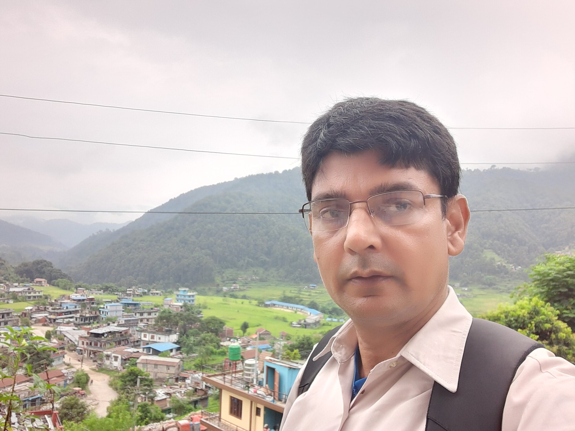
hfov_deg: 56.8
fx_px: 532
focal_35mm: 32
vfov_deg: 44.2
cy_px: 216
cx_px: 288
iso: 40
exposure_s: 1/112
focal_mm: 2.66
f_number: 2
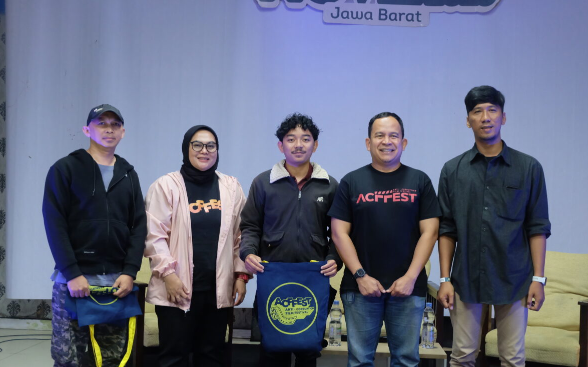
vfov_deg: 25.3
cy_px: 196
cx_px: 295
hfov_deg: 39.6
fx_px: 817
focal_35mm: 51
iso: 3200
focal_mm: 32.5
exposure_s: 1/13
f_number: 5
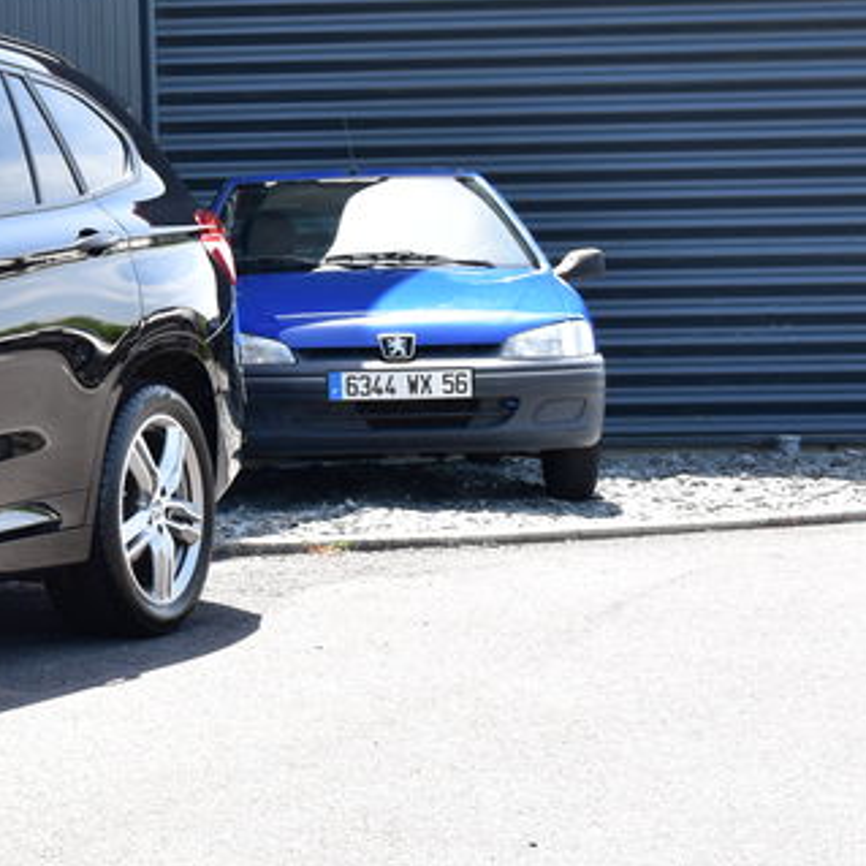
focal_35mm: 104
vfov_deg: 16.6
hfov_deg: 15.6
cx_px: -361
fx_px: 2944
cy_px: 170
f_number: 9
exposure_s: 1/125
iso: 400
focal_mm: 26
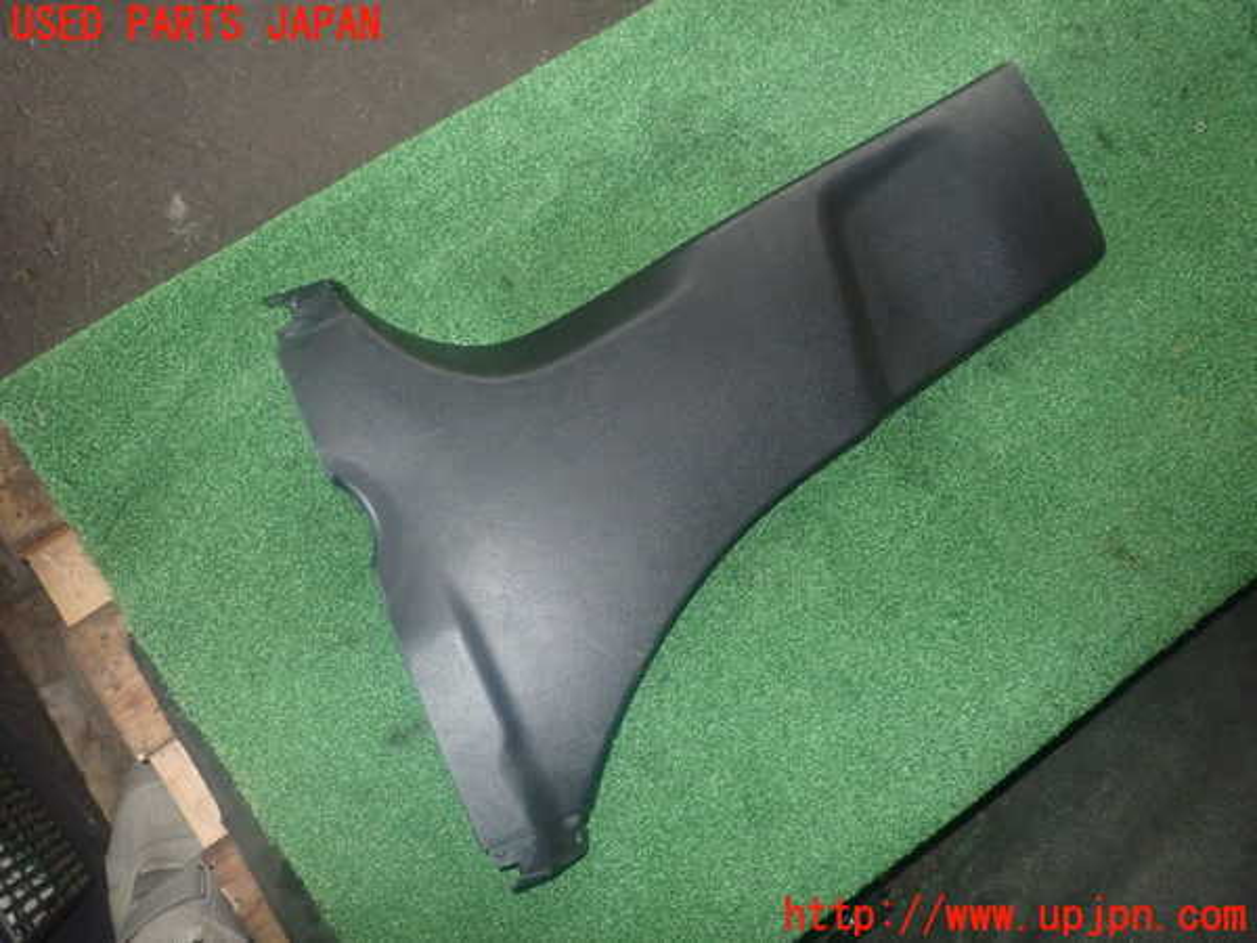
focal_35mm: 25
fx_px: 908
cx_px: 628
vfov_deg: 54.9
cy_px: 472
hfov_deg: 69.4
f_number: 5.6
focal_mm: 4.5
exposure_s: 1/30
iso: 800
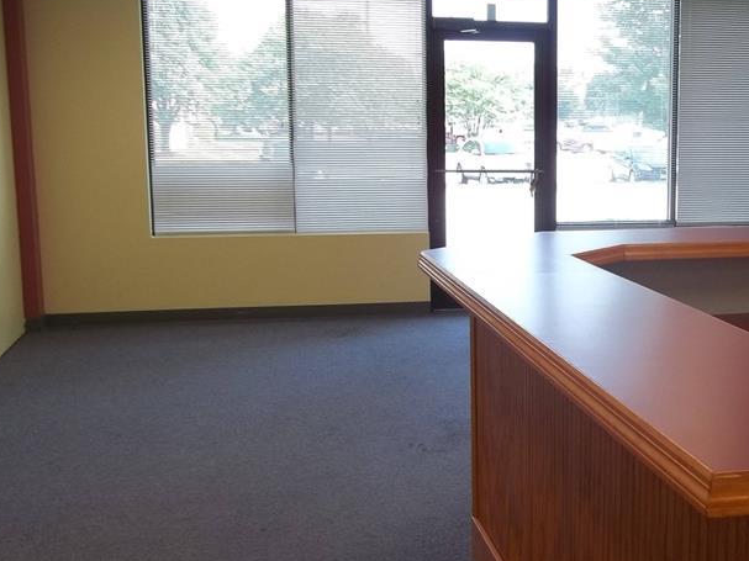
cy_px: 337
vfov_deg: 27.0
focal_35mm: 54
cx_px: 613
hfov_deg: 34.3
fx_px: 1168
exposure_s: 1/60
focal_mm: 5.7
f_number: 2.9
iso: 64
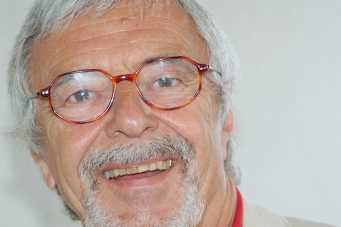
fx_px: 1833
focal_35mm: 194
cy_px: 137
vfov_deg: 7.1
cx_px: 169
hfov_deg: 10.6
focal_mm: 105
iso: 400
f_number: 5.6
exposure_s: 1/60
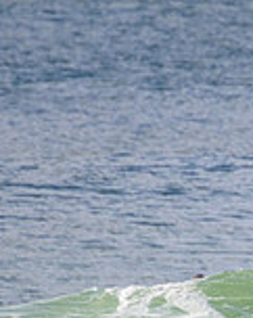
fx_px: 26981
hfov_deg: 0.5
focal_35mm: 2874
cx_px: 506
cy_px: 321
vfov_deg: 0.7
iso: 900
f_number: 11
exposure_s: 1/2000
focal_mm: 800
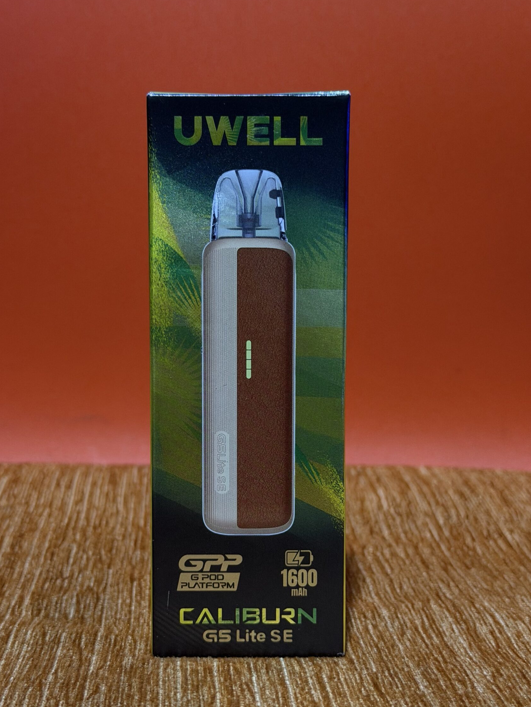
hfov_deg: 26.6
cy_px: 386
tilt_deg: -8.6
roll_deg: -1.2
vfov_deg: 34.9
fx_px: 1125
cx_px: 247
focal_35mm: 55
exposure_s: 1/33
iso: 400
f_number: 1.78
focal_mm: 6.76
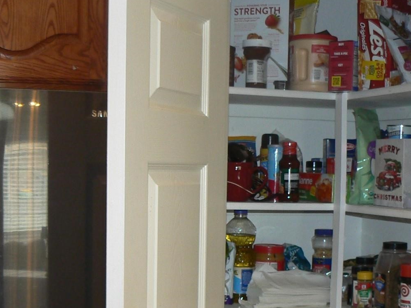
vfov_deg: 19.6
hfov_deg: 26.3
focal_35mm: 74
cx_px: 210
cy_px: 259
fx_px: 879
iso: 100
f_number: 2.8
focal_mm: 6
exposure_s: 1/30
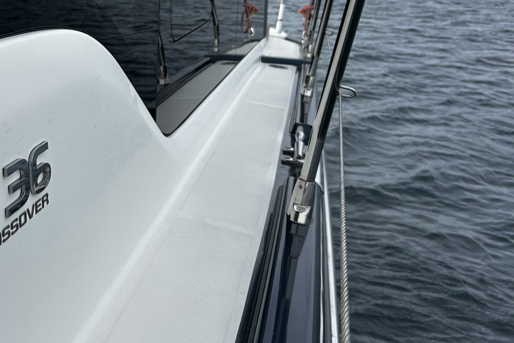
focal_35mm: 49
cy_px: 64
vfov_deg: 27.0
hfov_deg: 38.6
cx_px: 92
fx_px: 700
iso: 50
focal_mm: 5.7
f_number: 1.5
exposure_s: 1/2762
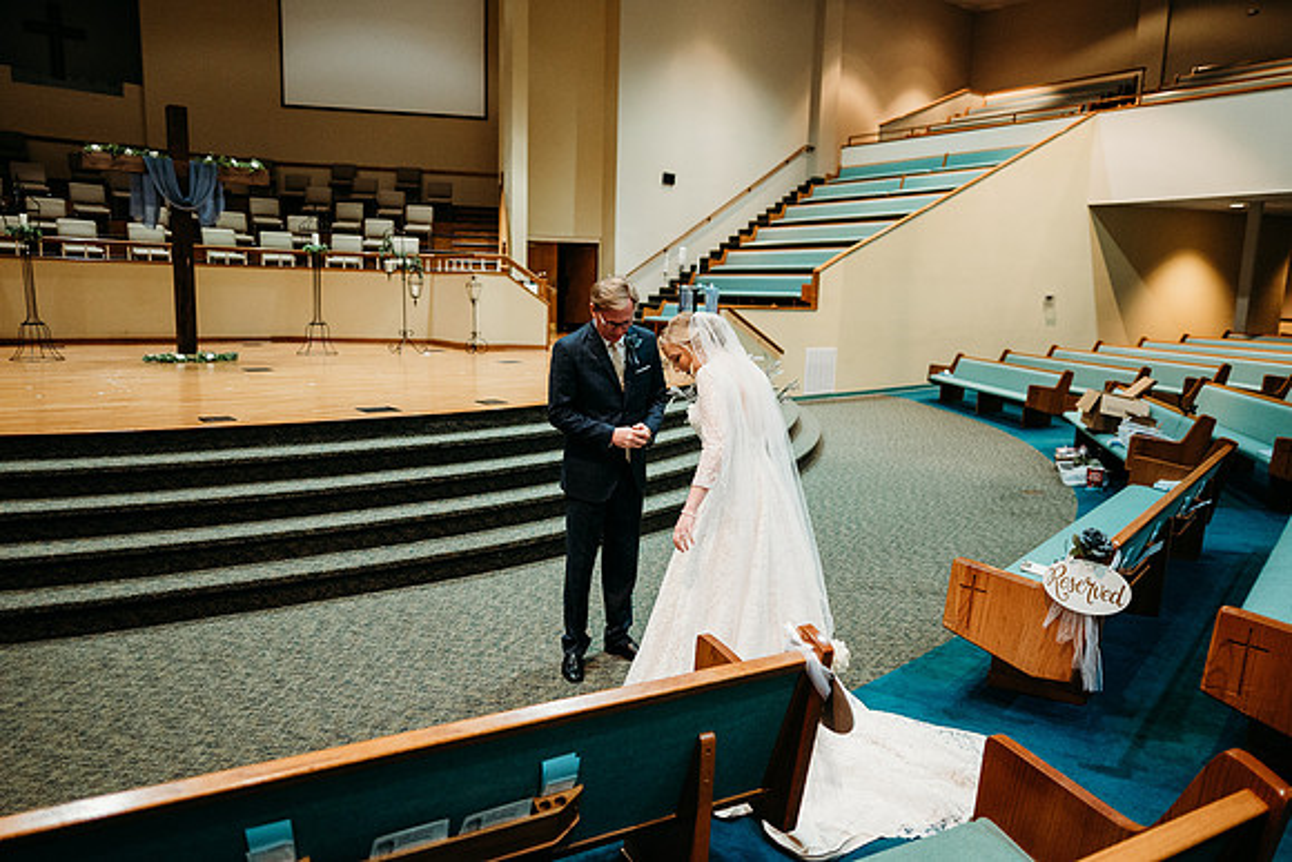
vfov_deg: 53.2
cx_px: 646
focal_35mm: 24
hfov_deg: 73.7
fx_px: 861
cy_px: 431
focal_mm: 24
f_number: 1.8
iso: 2000
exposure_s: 1/125
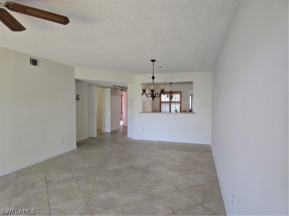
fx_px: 192
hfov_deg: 73.9
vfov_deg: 58.9
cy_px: 108
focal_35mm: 23
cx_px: 144
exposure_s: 1/120
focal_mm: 6.3
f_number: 1.7
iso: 500
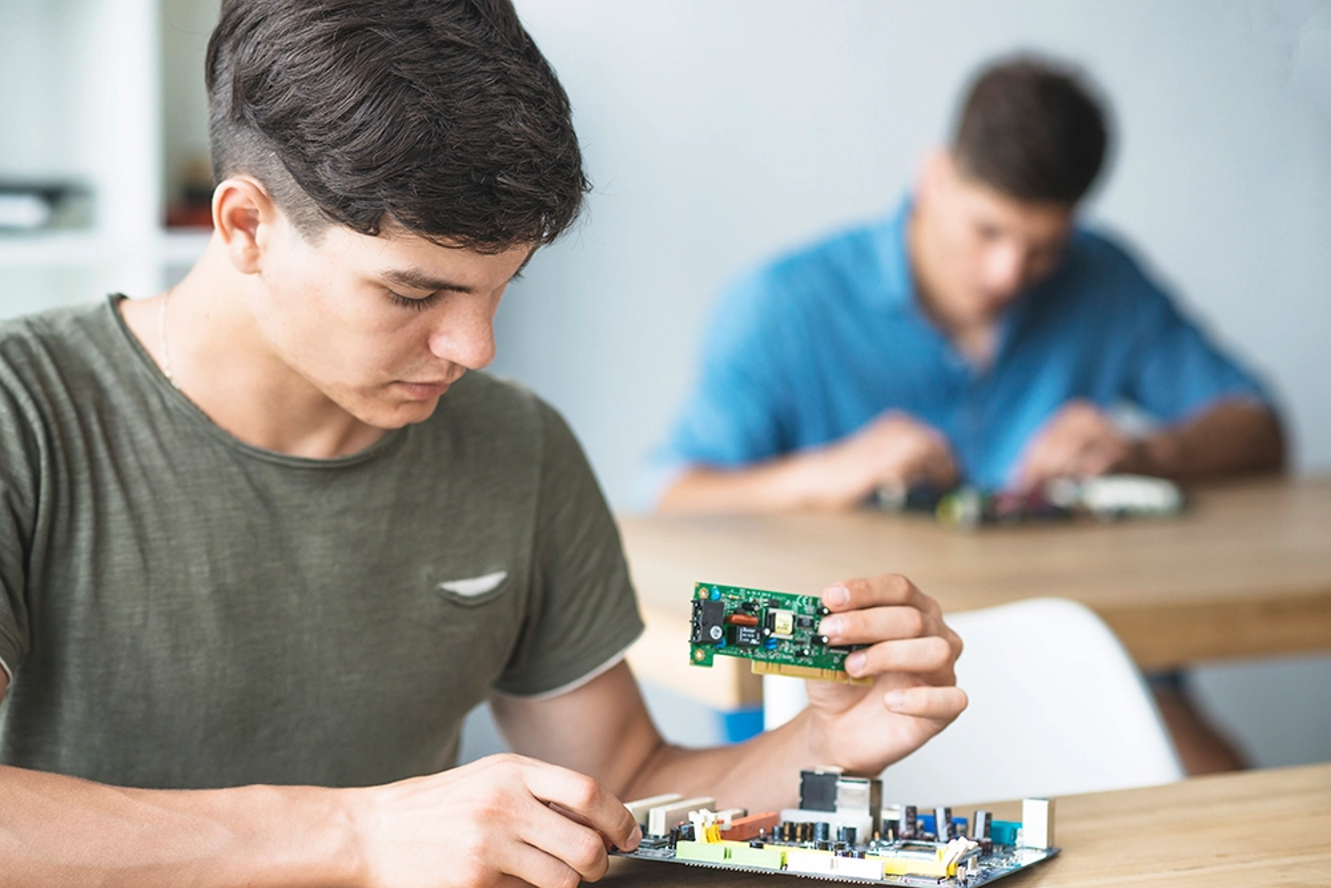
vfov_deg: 16.1
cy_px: 444
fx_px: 3143
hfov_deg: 23.9
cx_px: 666
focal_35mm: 85
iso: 250
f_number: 2.8
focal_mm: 85
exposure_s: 1/100
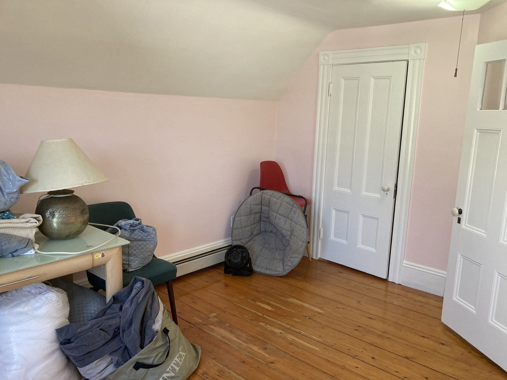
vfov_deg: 49.7
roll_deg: -2.0
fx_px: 410
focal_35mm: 28
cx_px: 254
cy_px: 190
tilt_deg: -11.3
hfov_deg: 63.4
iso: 64
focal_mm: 3.99
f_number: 1.8
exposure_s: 1/60
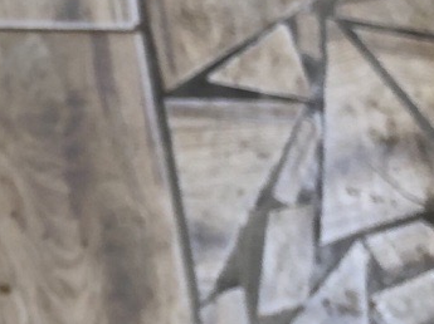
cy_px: 122
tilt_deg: -57.0
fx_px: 1465
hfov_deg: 14.6
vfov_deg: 12.6
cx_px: -366
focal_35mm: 117
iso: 40
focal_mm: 4
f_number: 1.8
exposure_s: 1/24
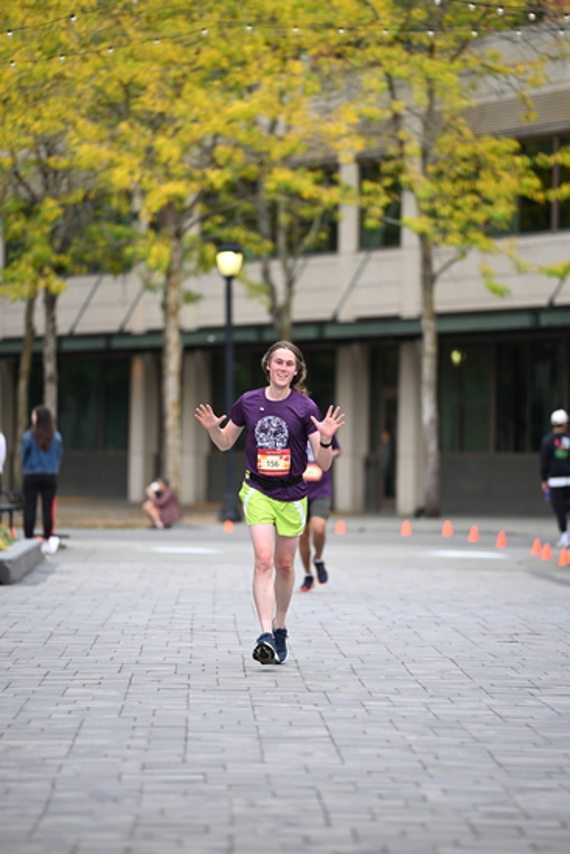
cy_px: 427
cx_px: 285
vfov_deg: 10.3
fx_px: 4747
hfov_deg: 6.9
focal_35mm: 200
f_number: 2.8
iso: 640
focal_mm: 200
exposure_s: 1/1600
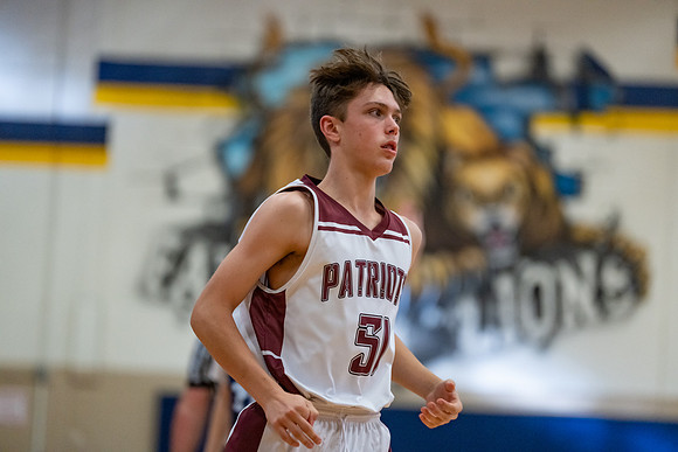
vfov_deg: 7.8
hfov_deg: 11.7
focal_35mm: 176
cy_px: 226
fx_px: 3315
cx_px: 339
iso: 5000
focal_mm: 176
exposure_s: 1/1000
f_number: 2.8
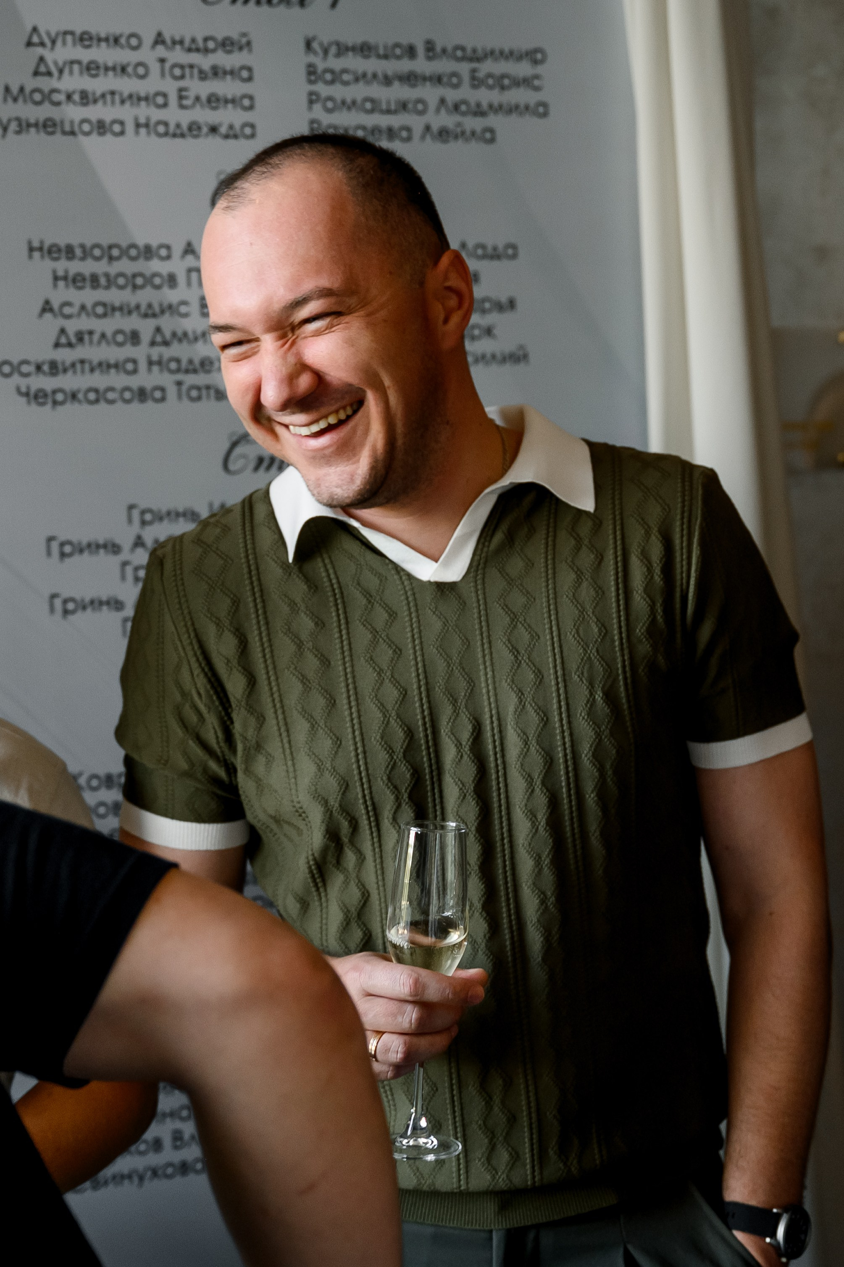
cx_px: 672
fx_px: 2693
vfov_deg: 26.5
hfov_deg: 17.7
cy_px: 634
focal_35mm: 77
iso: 1250
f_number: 3.5
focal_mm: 51
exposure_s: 1/200
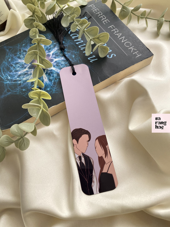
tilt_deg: -63.2
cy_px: 114
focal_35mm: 26
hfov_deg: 53.1
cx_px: 85
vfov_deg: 67.3
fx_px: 170
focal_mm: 4.25
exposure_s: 1/121
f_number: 1.8
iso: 100
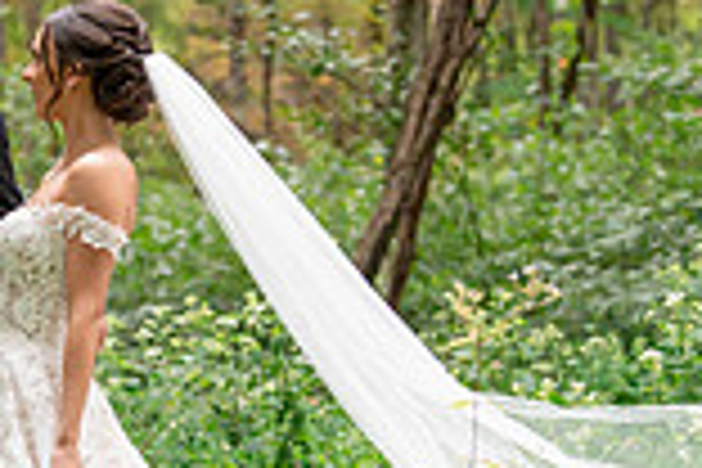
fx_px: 5070
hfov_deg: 7.9
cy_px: 279
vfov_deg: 5.3
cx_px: 81
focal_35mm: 260
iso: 800
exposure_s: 1/640
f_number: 3.2
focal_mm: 70
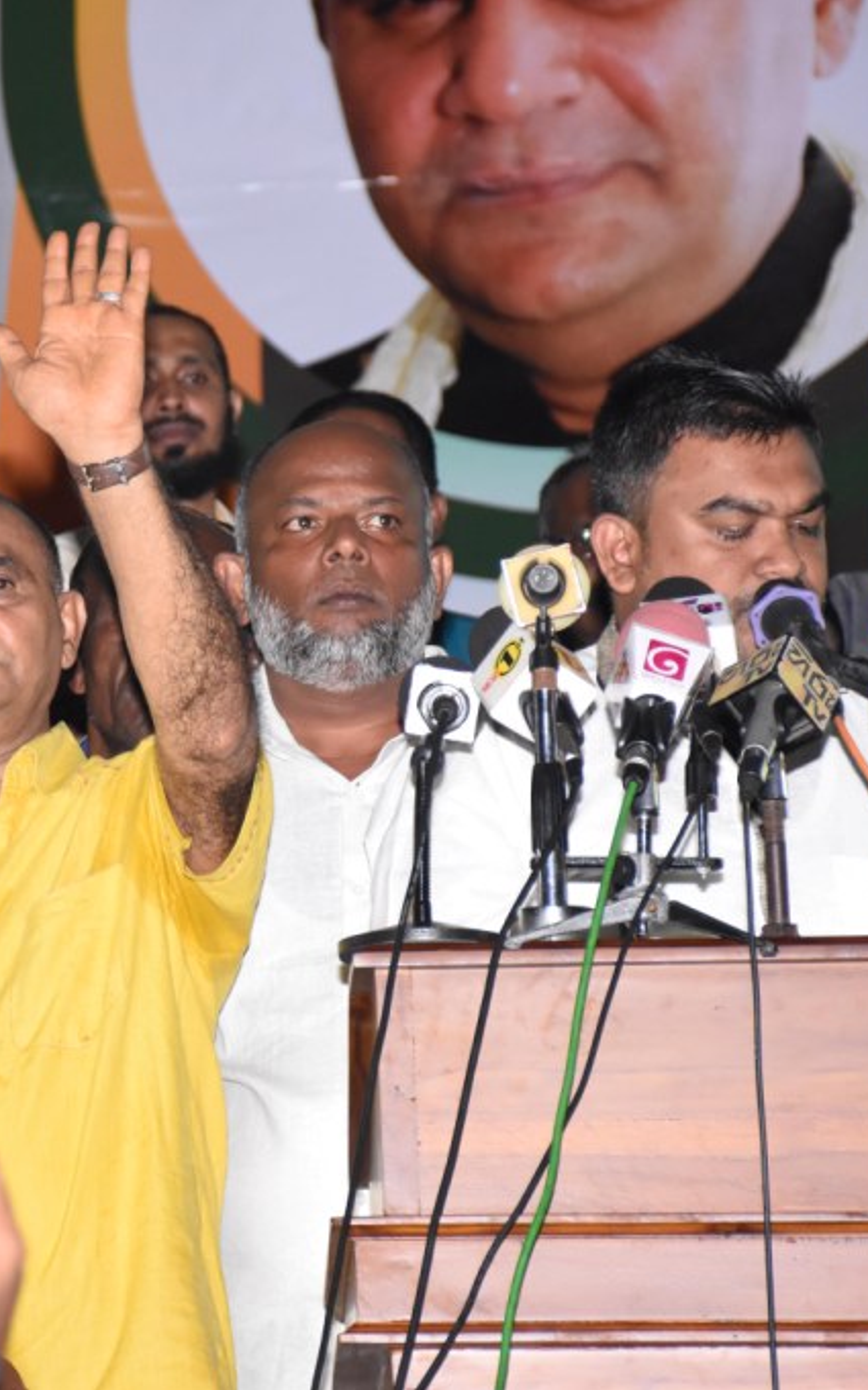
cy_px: 695
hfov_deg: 6.3
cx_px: 12
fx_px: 7843
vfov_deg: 10.1
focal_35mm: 207
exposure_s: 1/80
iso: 2500
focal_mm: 90
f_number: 5.6
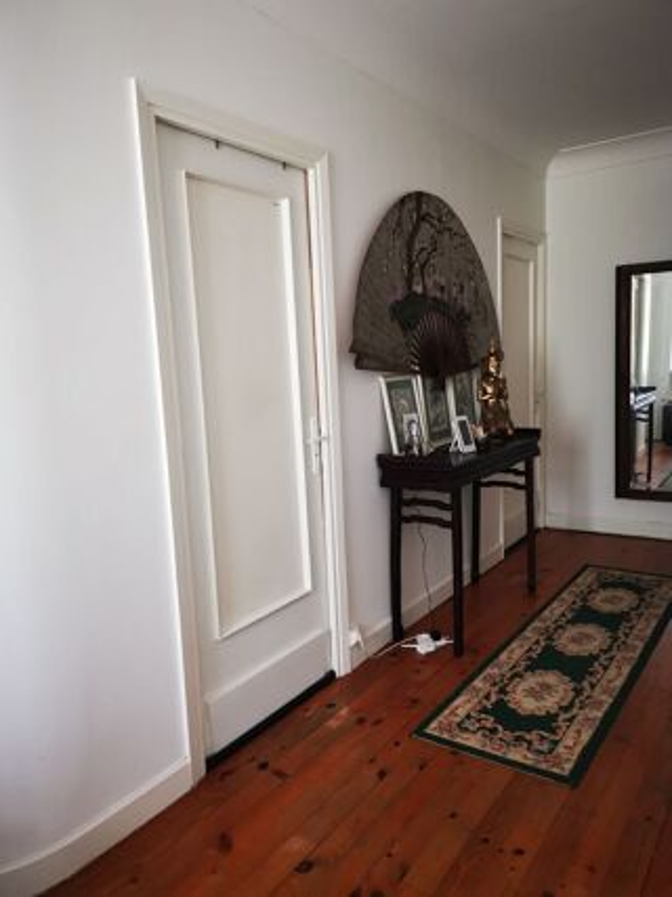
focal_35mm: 27
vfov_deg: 65.3
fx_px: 699
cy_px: 448
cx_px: 336
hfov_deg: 51.3
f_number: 1.8
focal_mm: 5.58
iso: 400
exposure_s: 1/33.3
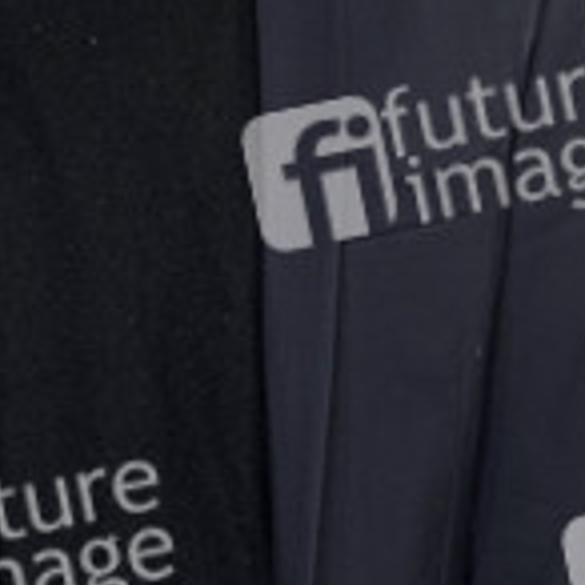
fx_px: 5487
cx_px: 84
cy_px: -44
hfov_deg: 6.1
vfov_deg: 6.1
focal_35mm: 287
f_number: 5.6
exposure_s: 1/250
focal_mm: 123
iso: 1600
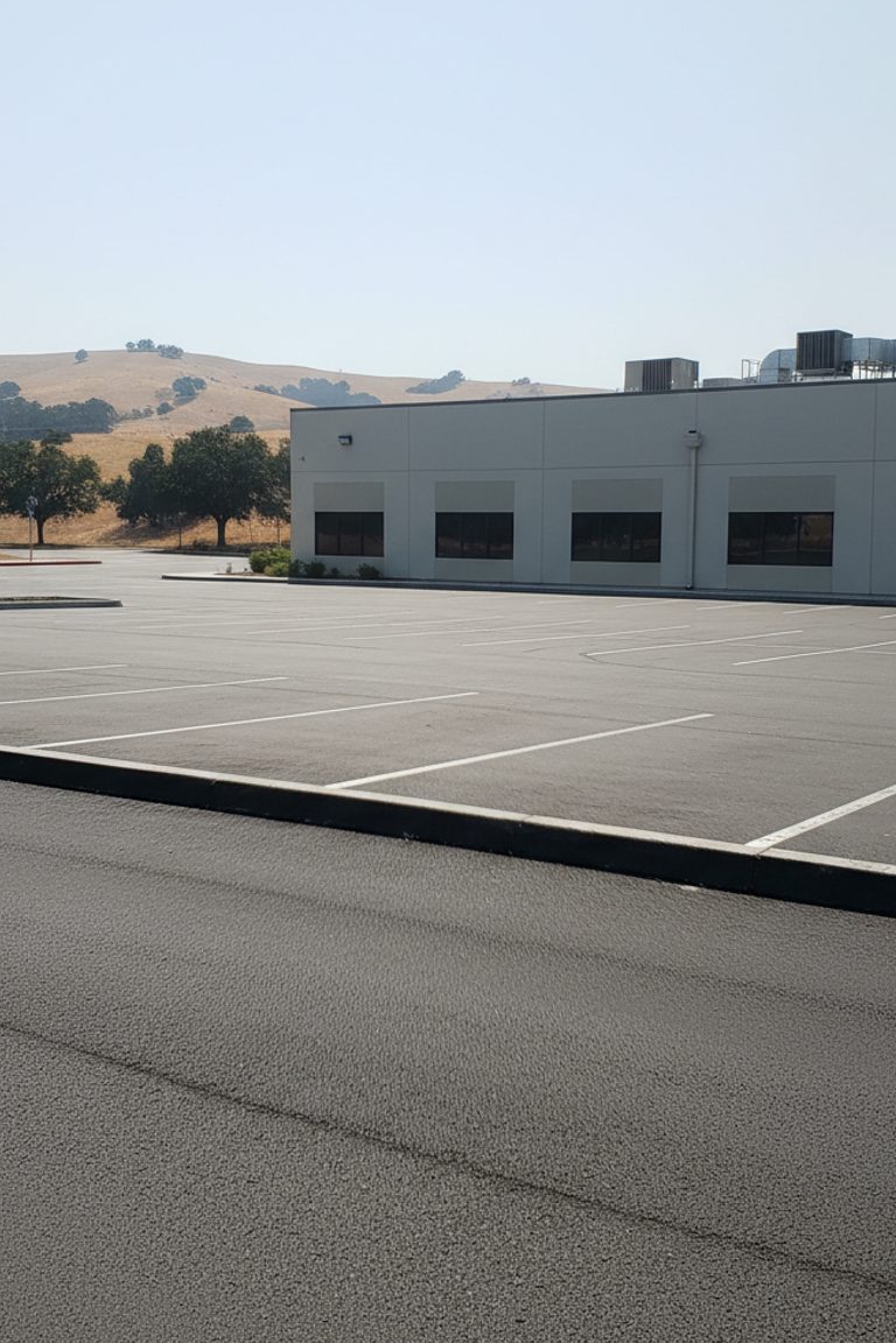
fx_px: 971
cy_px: 666
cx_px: 469
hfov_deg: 49.5
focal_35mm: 26
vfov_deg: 69.4
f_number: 1.78
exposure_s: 1/777
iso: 166
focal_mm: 6.8
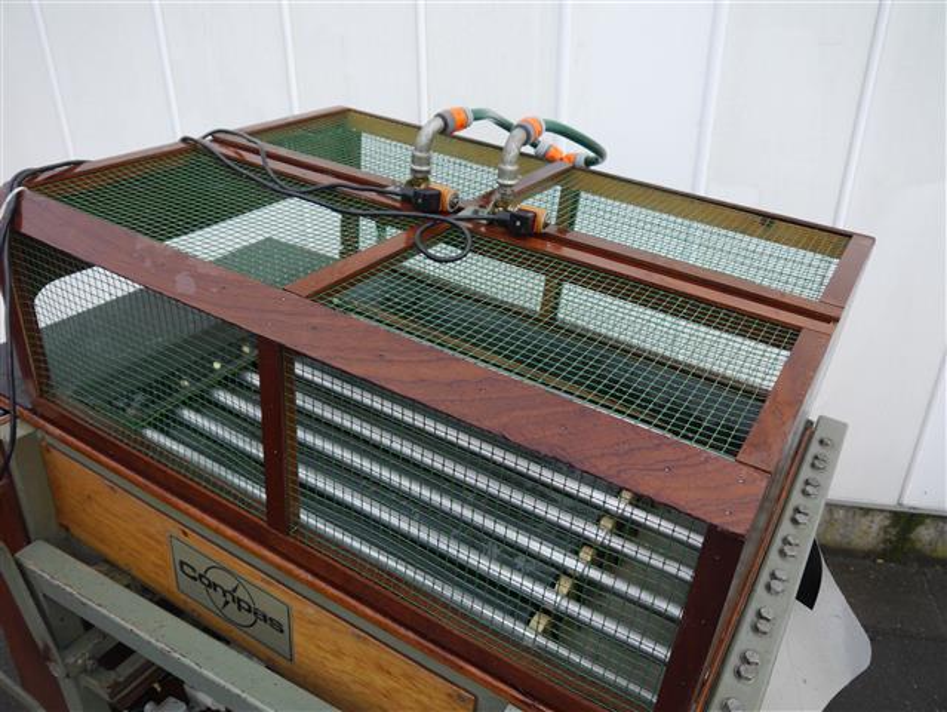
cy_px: 356
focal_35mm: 28
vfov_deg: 49.8
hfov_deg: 63.4
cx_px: 474
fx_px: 766
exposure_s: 1/125
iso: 160
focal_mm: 14
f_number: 4
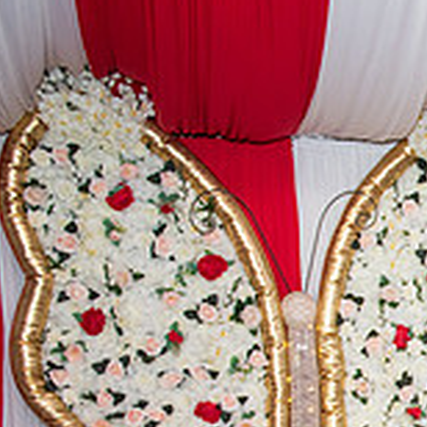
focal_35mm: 83
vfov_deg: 20.1
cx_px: 746
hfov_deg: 17.4
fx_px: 1158
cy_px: 453
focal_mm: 26
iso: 800
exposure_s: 1/160
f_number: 3.2
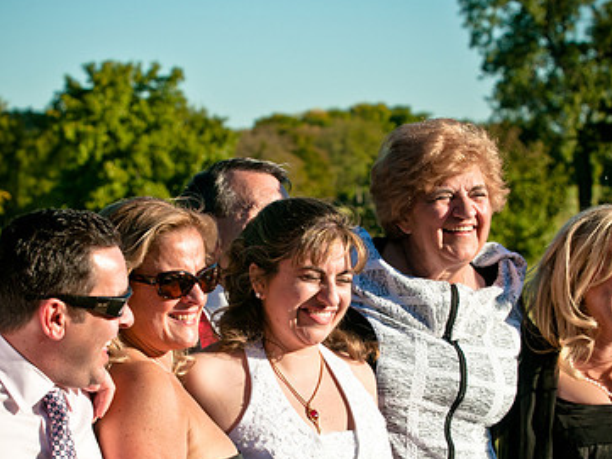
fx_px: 3272
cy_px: 321
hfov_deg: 10.7
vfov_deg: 8.0
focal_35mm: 185
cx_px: 259
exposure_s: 1/640
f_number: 7.1
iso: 200
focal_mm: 80
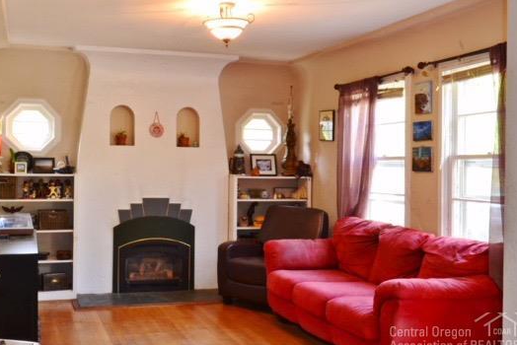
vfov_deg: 30.5
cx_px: 223
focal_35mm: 44
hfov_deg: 44.4
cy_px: 163
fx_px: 632
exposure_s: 1.3
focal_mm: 24
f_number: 18
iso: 400
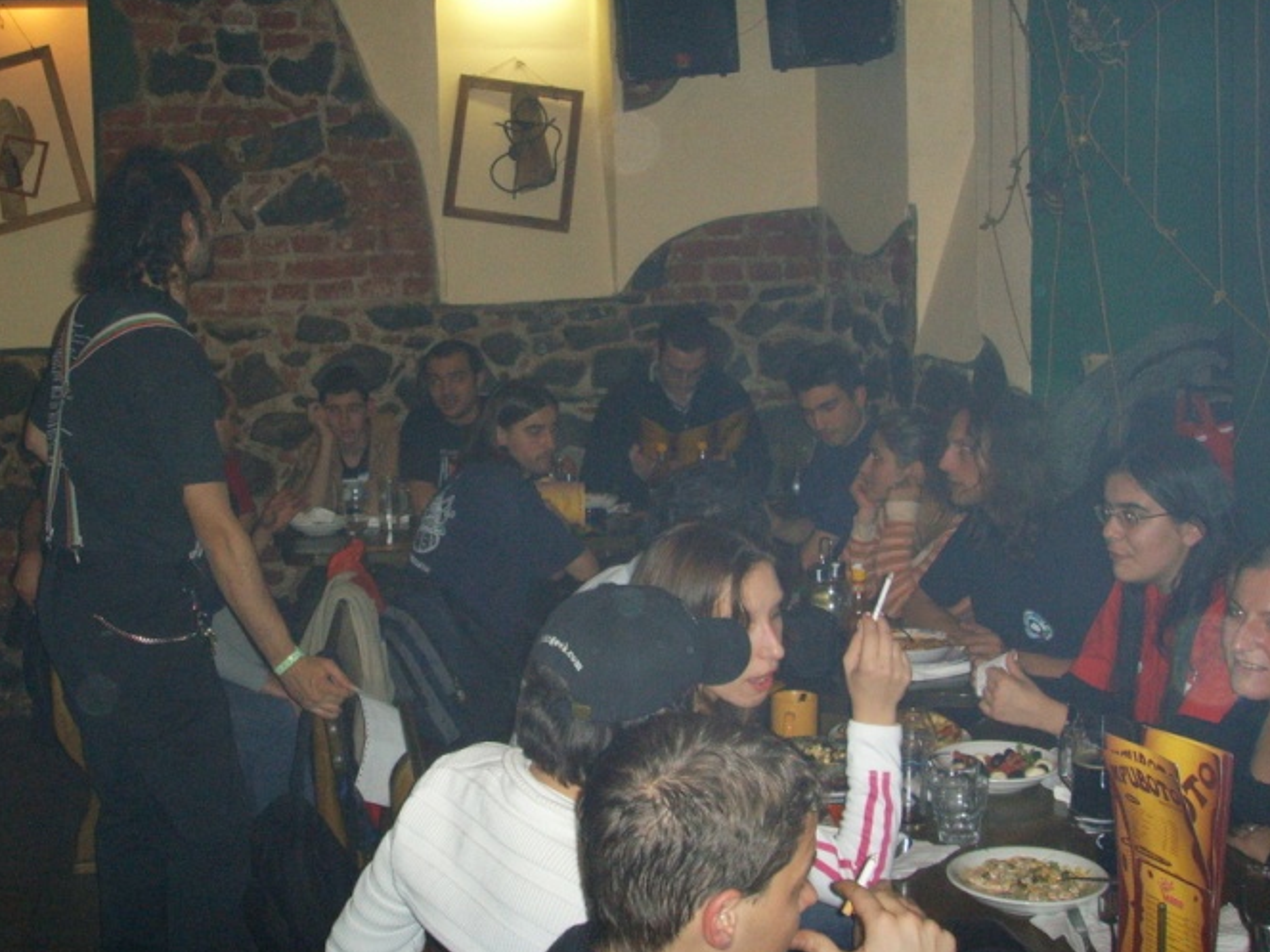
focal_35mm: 47
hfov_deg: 40.3
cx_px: 516
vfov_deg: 30.8
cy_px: 407
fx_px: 1724
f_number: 3.5
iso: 209
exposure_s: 1/45
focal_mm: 6.6
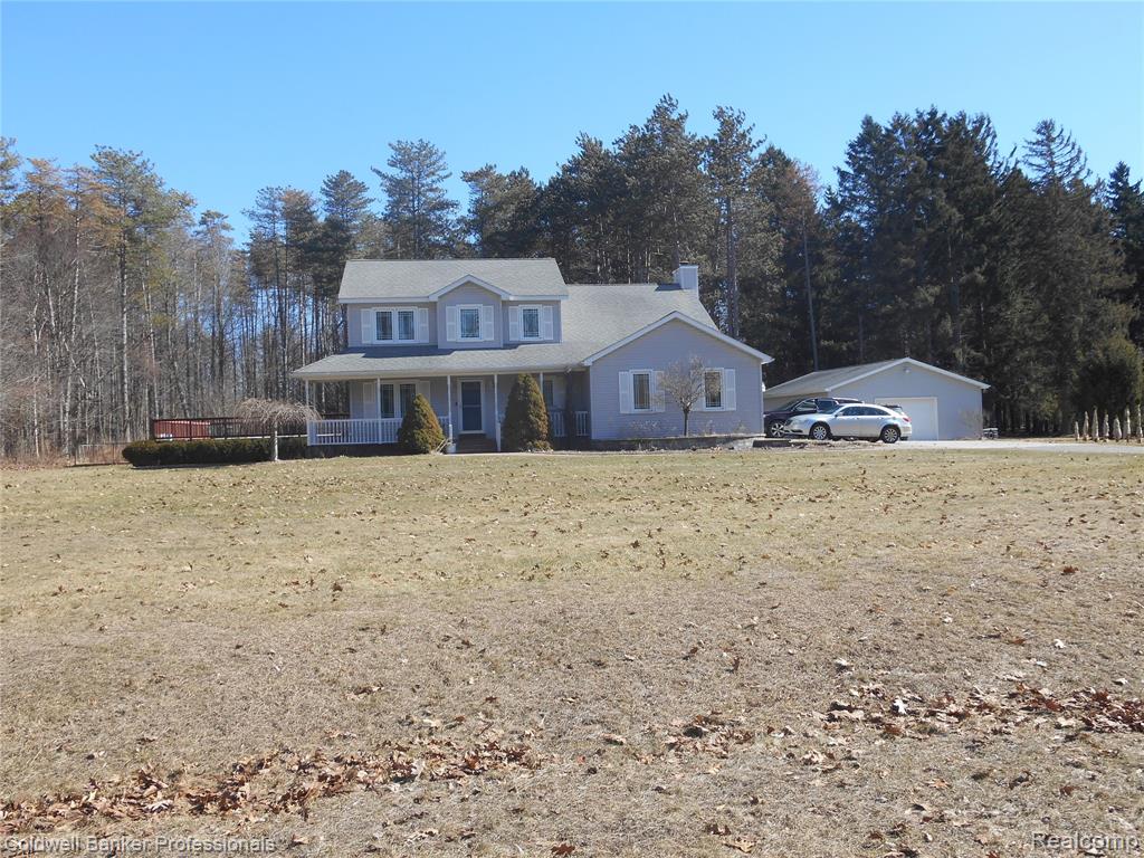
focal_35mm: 31
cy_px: 429
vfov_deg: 45.4
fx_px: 1024
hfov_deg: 58.4
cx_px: 572
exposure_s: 1/500
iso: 80
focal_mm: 5.5
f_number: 3.6
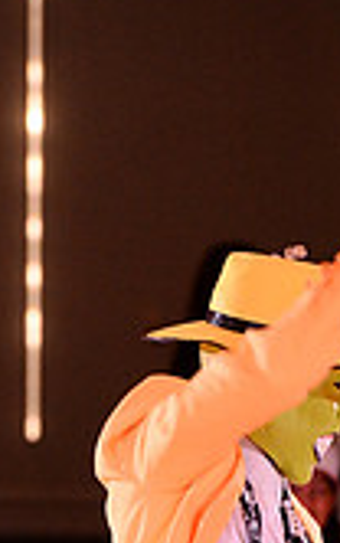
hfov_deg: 1.8
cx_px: 178
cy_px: 847
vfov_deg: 2.9
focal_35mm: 712
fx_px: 10538
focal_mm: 200
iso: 4000
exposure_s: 1/250
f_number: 5.6
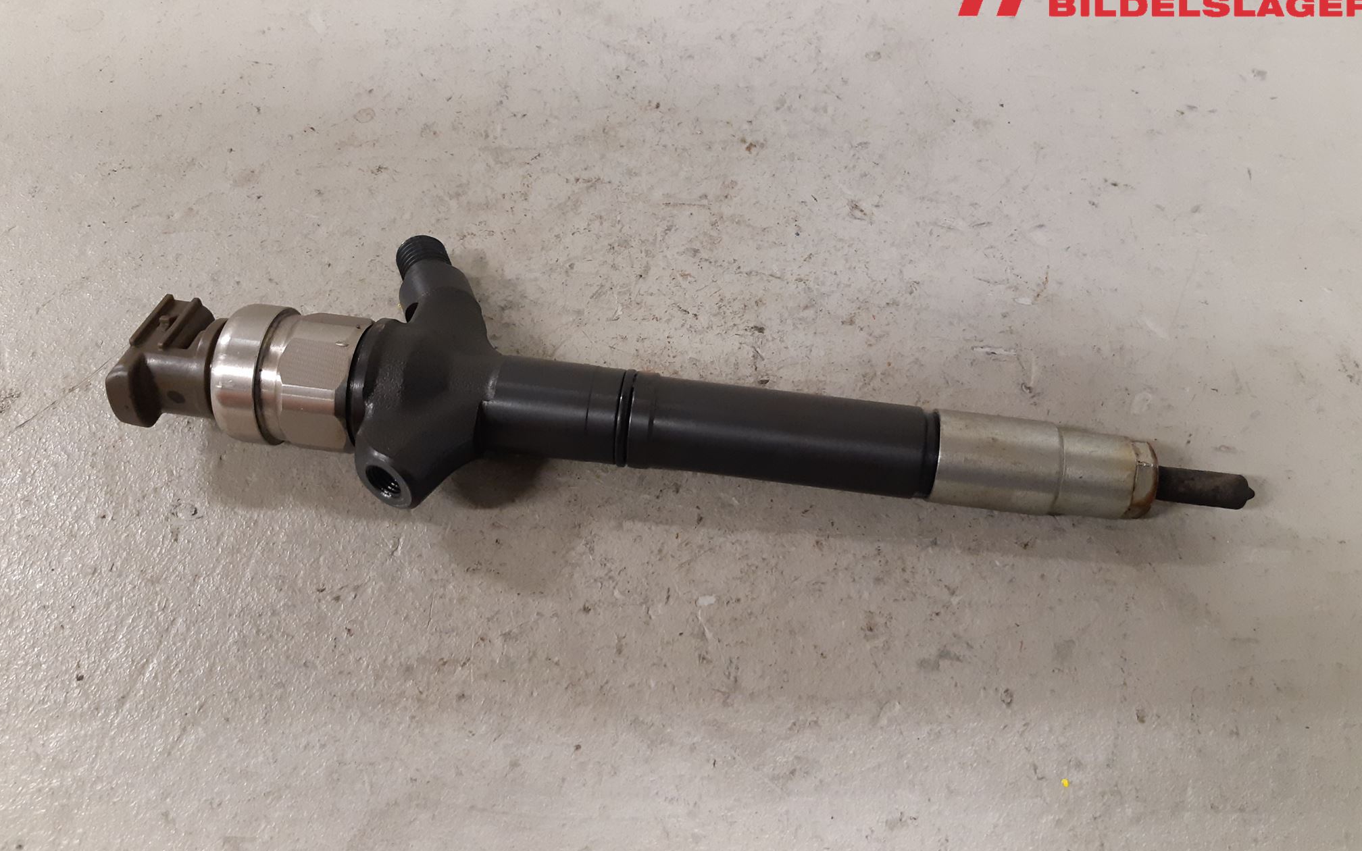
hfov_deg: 66.5
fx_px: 1039
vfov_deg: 44.5
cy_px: 421
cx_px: 681
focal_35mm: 28
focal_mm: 3.93
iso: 250
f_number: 1.7
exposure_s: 1/50
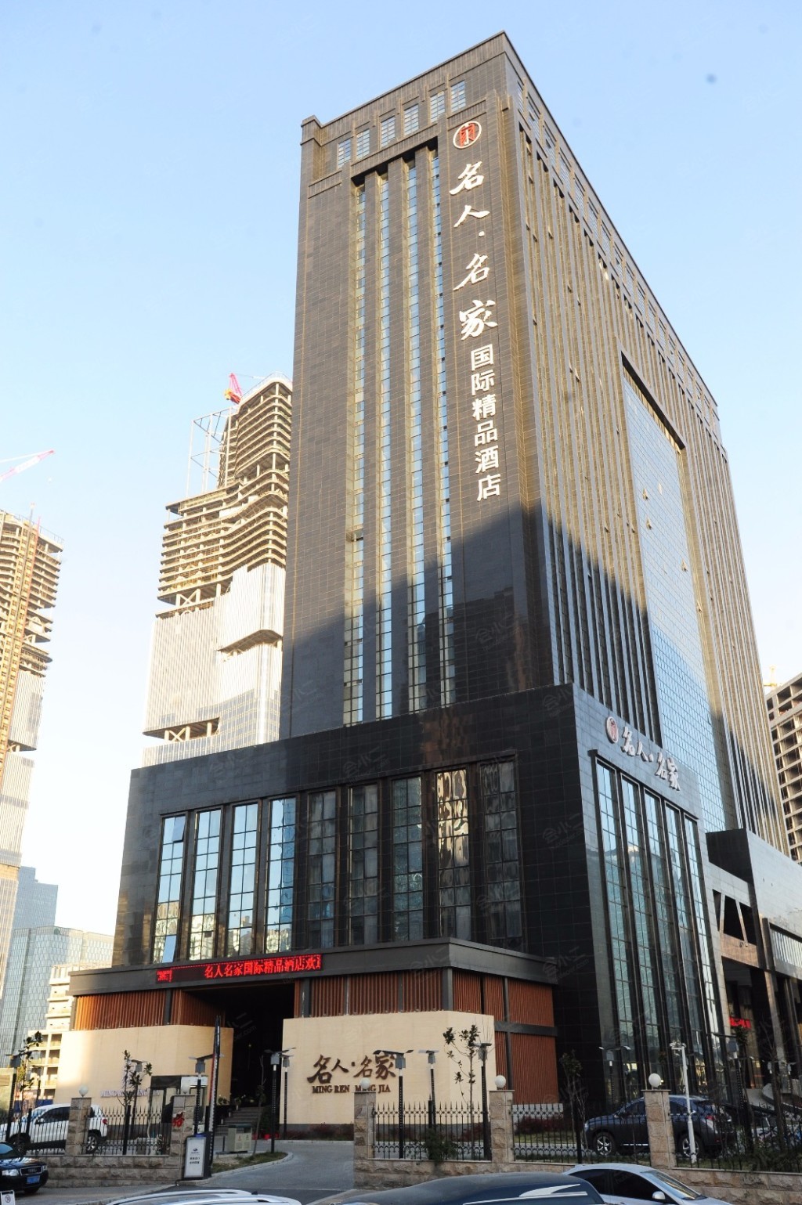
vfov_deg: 58.7
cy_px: 602
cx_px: 401
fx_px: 1071
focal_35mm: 32
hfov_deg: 41.1
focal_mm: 32
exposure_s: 1/320
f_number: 9
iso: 800
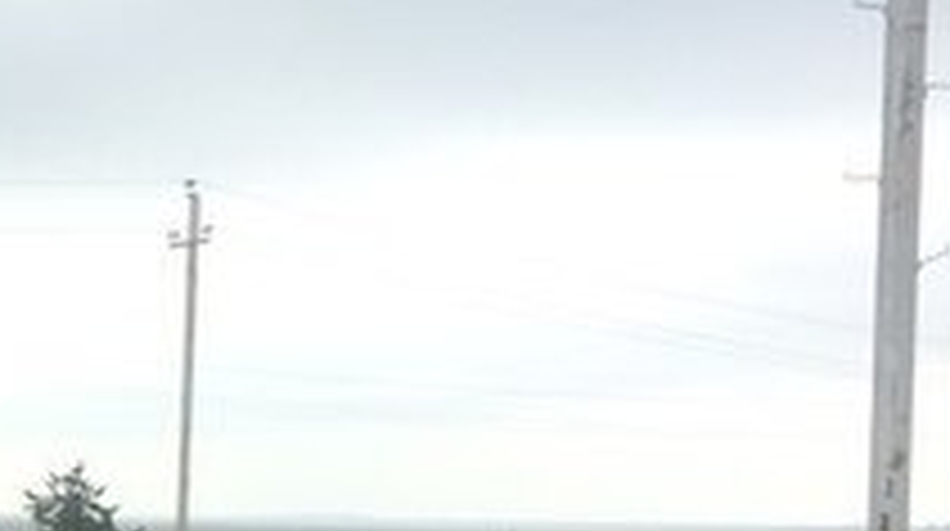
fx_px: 2490
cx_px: -230
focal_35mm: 99
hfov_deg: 20.1
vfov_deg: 11.9
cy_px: 646
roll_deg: +0.3
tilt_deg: -3.5
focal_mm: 4.15
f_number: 2.2
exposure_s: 1/283
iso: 32
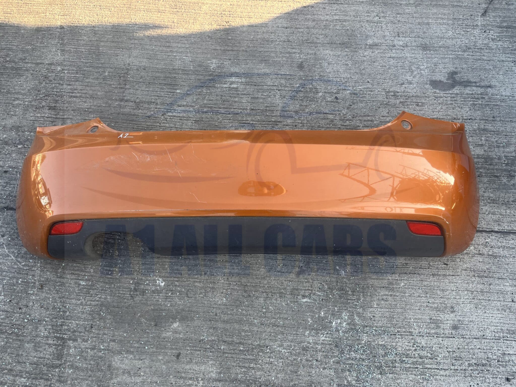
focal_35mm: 26
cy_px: 194
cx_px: 258
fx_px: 388
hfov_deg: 67.3
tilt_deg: -63.9
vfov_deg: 53.1
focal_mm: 5.1
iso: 40
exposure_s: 1/268
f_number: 1.6
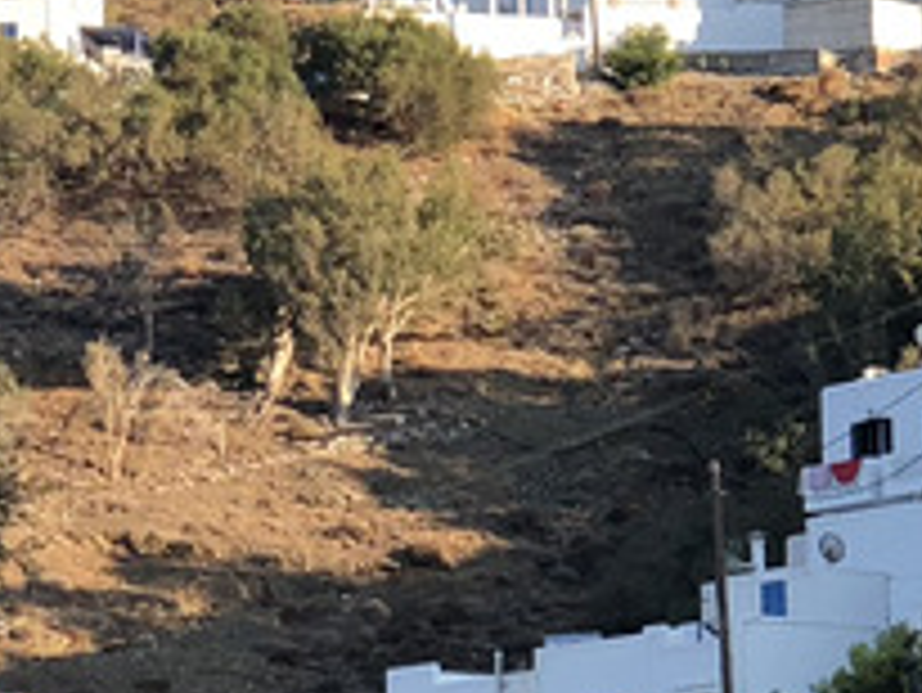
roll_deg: +2.3
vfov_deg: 4.9
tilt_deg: +6.3
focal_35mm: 304
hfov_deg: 6.5
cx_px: 112
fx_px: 8102
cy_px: 837
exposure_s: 1/298
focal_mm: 6
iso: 16
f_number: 2.4
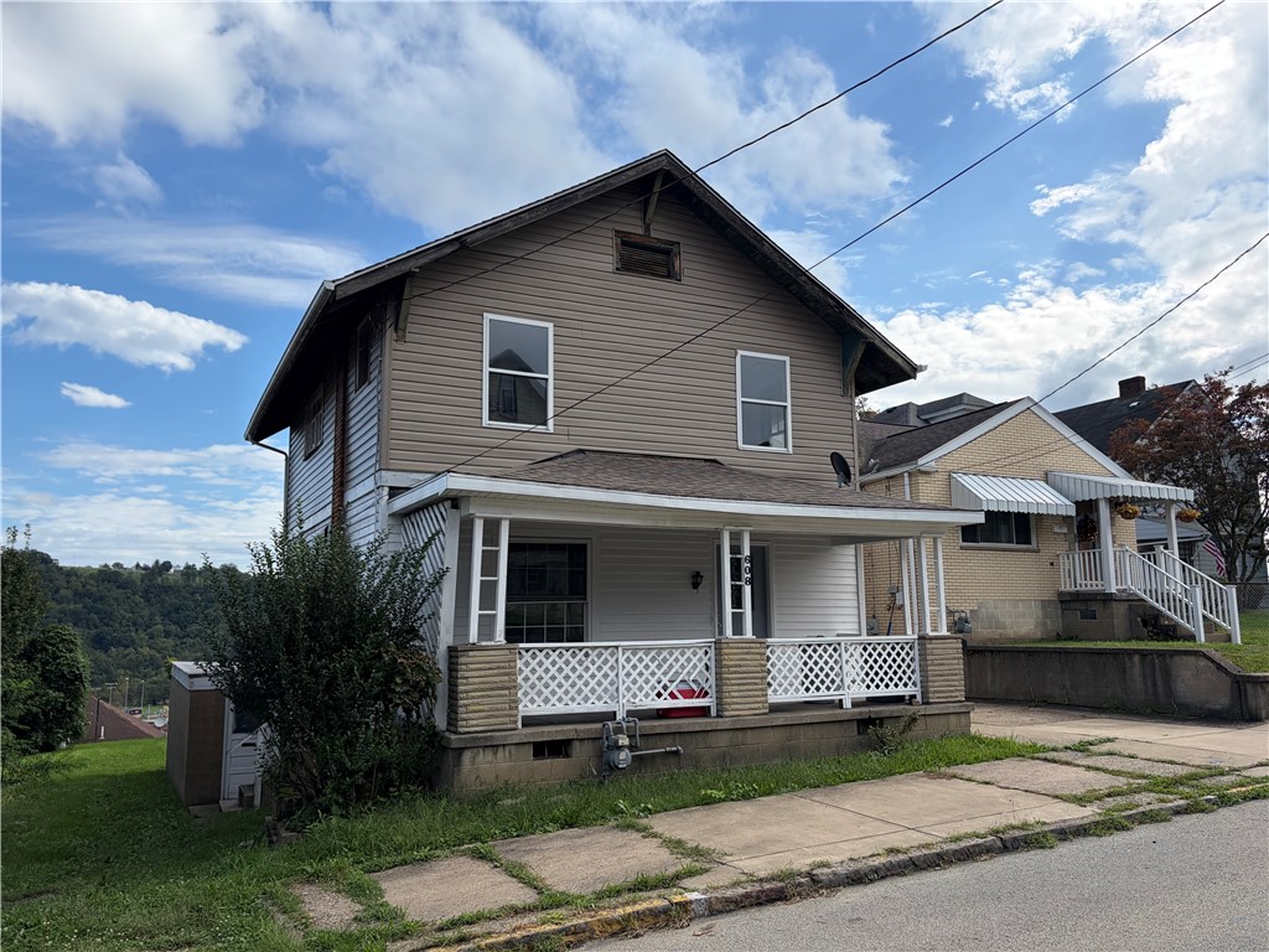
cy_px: 476
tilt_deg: +7.5
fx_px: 953
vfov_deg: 53.1
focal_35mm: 26
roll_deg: +1.4
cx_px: 634
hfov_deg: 67.3
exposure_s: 1/4329
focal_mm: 5.96
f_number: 1.6
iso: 64
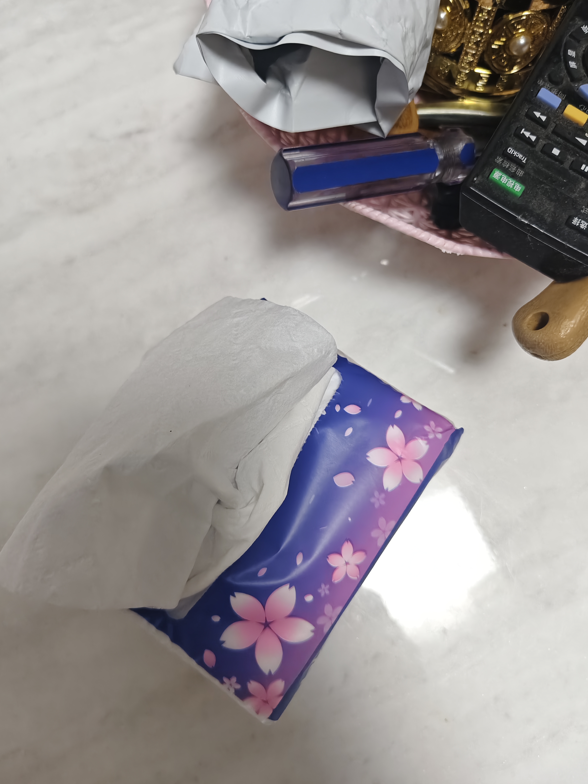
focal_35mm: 25
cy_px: 368
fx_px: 566
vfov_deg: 69.3
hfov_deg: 54.9
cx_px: 300
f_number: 1.88
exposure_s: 1/250
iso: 2810
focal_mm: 5.56
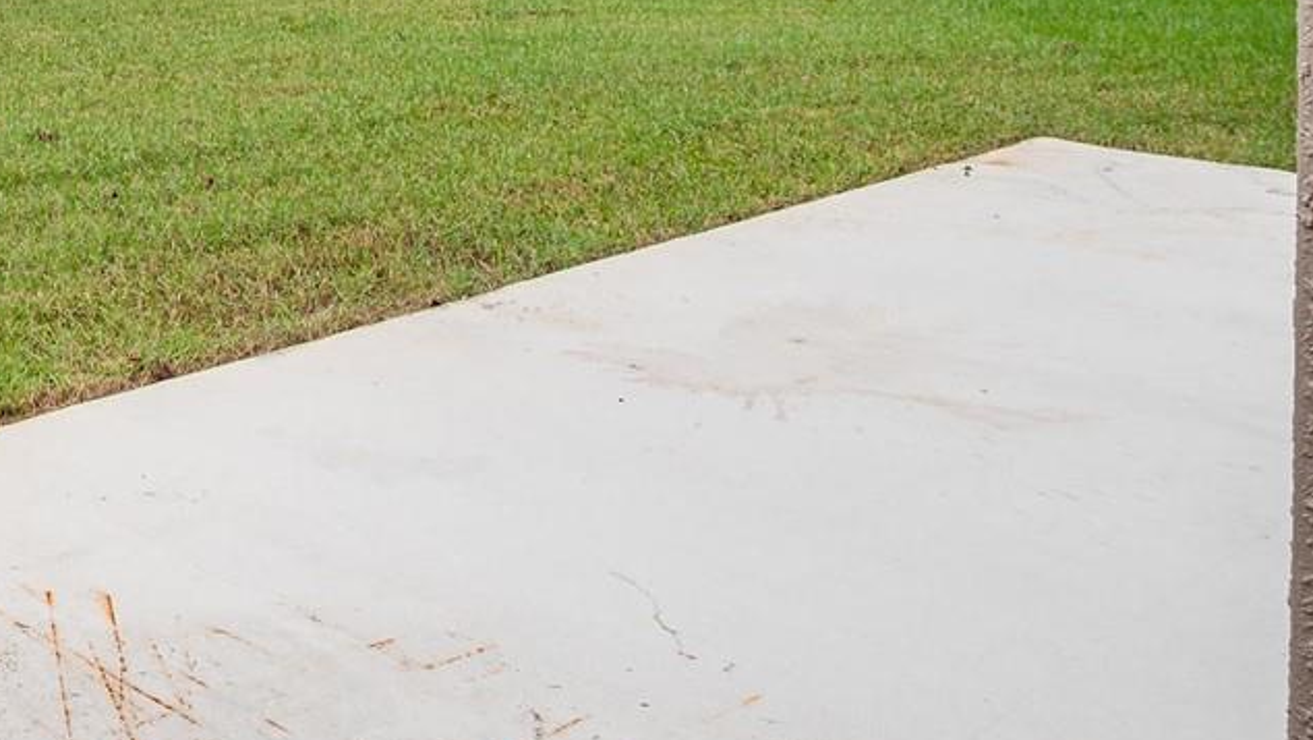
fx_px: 1915
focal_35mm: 55
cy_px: -274
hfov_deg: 30.9
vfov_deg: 19.7
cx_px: -325
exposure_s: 1/125
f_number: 8
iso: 200
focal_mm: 10
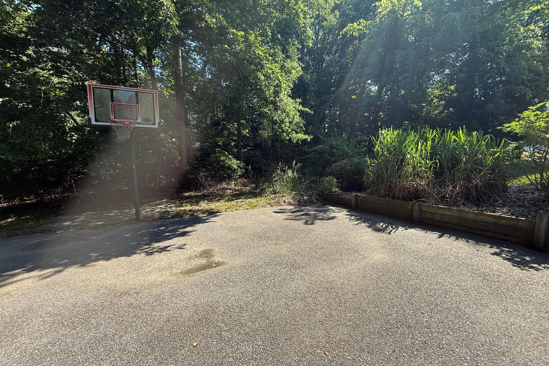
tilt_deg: -5.5
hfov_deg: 100.4
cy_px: 185
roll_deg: +1.2
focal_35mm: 15
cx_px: 275
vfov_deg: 77.3
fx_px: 229
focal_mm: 2.22
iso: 50
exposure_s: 1/574
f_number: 2.2
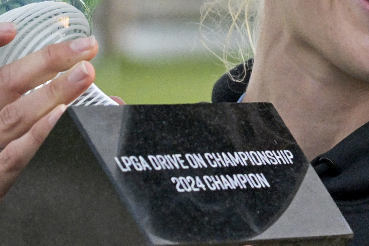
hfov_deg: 4.8
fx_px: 4355
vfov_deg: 3.2
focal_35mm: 425
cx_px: 359
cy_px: -57
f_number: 5.6
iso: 2500
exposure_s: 1/800
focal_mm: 100
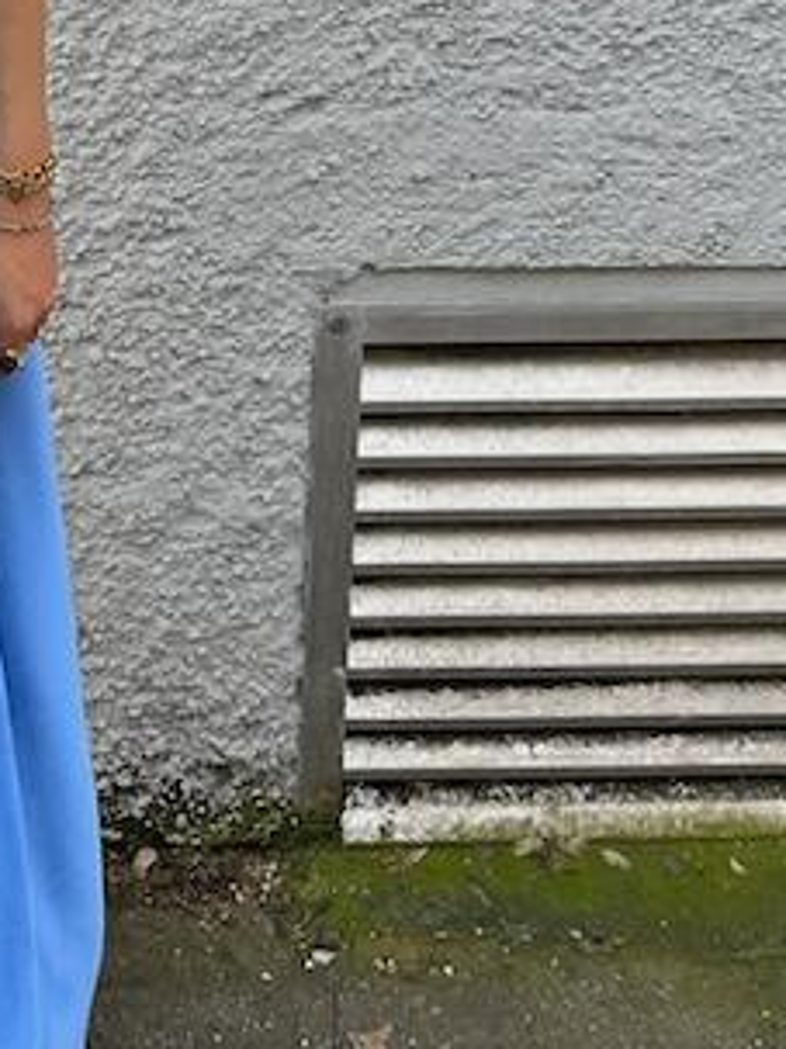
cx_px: -187
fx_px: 2545
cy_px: -16
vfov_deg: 22.4
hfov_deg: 16.7
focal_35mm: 84
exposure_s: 1/318
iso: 50
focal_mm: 5.7
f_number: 1.5
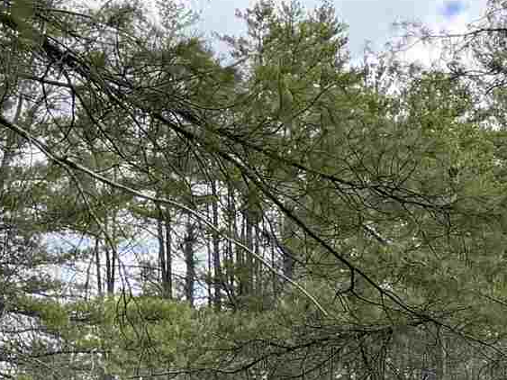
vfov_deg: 10.8
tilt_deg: -2.4
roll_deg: +0.5
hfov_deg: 14.2
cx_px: 738
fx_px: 1918
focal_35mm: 131
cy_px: 628
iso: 100
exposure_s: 1/2169
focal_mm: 6.76
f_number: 1.78
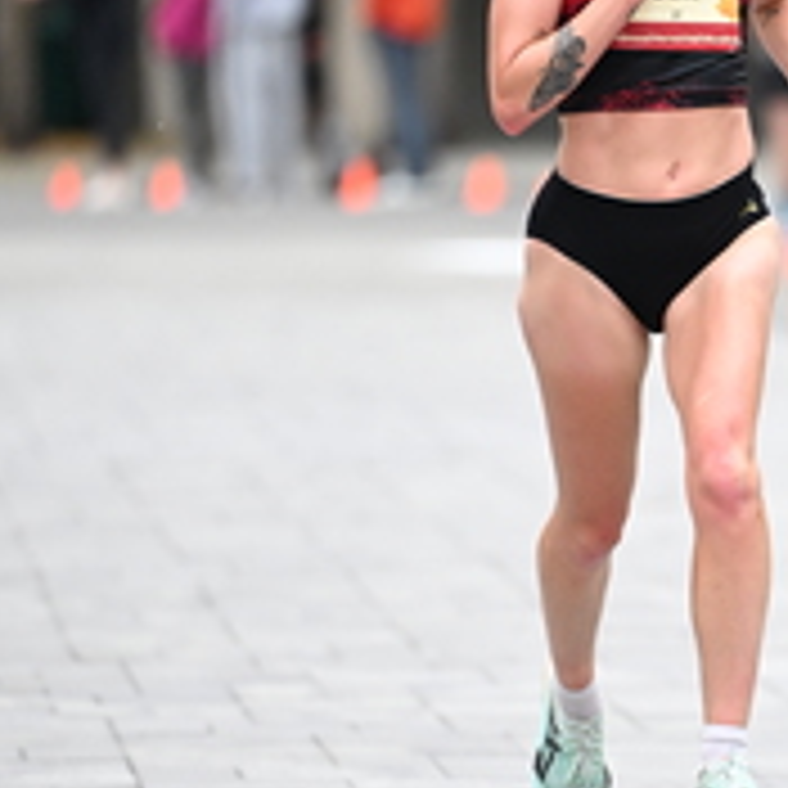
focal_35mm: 533
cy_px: 477
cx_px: 799
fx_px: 13727
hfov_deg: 3.3
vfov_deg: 3.3
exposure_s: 1/1250
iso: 1600
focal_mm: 200
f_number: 2.8
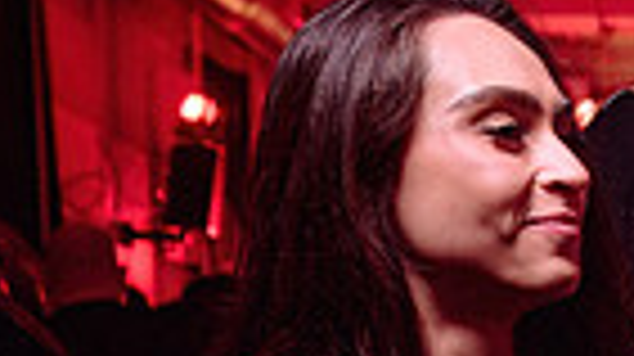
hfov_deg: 16.4
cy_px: 560
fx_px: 1931
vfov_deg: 10.1
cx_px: 1054
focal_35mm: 115
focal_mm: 24
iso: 800
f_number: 3.5
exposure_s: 1/30
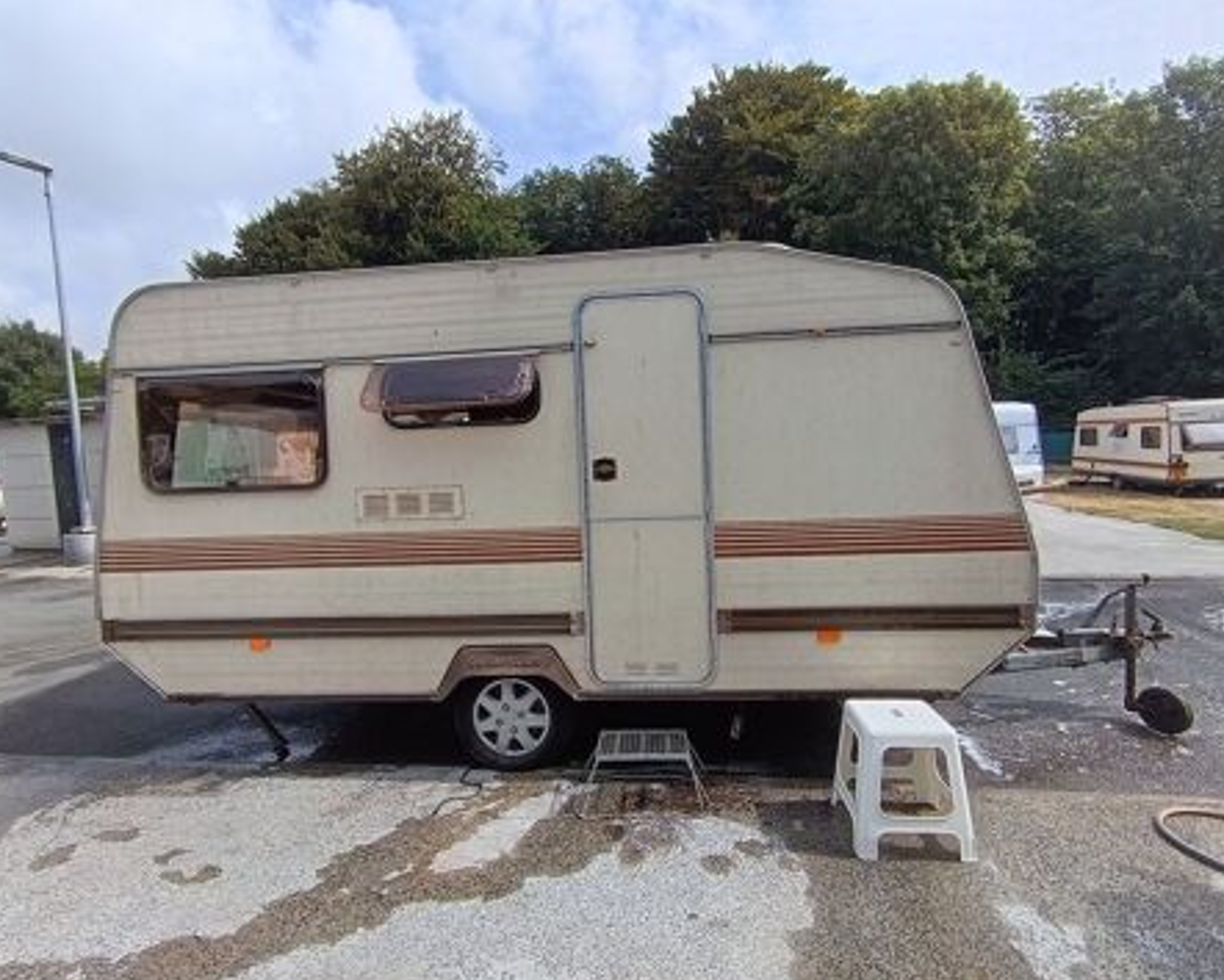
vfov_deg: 73.8
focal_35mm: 18
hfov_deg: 86.2
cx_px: 651
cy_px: 496
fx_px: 652
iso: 106
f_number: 2.2
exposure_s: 1/768
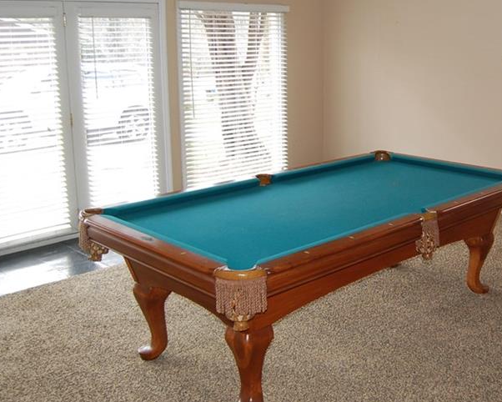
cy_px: 149
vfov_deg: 34.7
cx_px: 368
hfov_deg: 41.8
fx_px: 639
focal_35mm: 43
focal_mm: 18
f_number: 3.5
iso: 400
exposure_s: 1/100
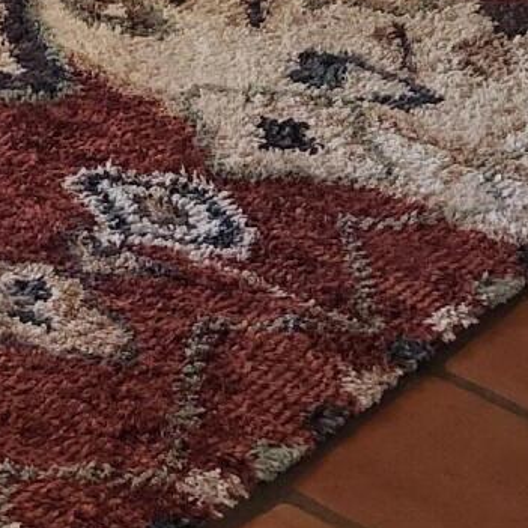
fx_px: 2261
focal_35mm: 131
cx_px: -354
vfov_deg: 11.5
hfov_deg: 12.4
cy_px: -633
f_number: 1.8
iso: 320
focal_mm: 5.4
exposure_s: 1/40
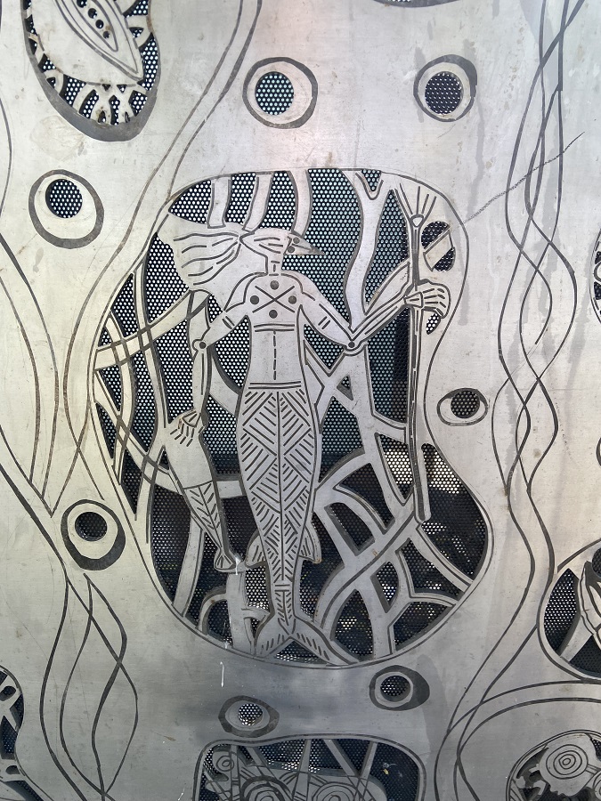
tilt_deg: -12.2
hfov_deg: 53.1
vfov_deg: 67.3
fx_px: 602
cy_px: 400
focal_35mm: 26
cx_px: 300
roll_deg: -0.7
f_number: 1.8
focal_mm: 4.25
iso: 32
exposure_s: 1/256
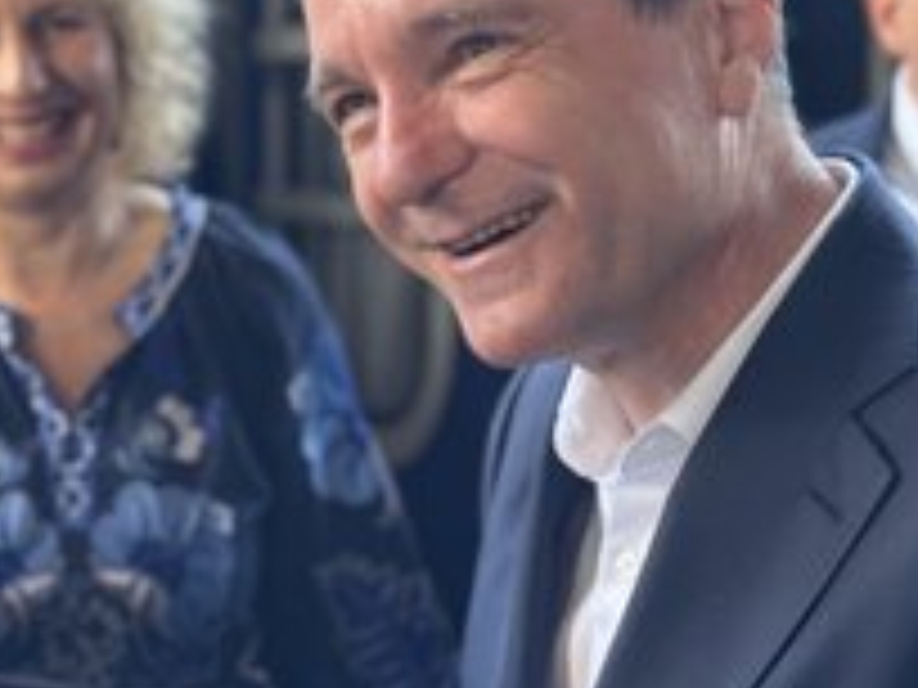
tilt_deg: -4.8
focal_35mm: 94
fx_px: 2493
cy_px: 256
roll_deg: -0.8
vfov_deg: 15.7
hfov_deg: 20.7
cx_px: 220
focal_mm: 6.76
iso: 100
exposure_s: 1/70
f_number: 1.78
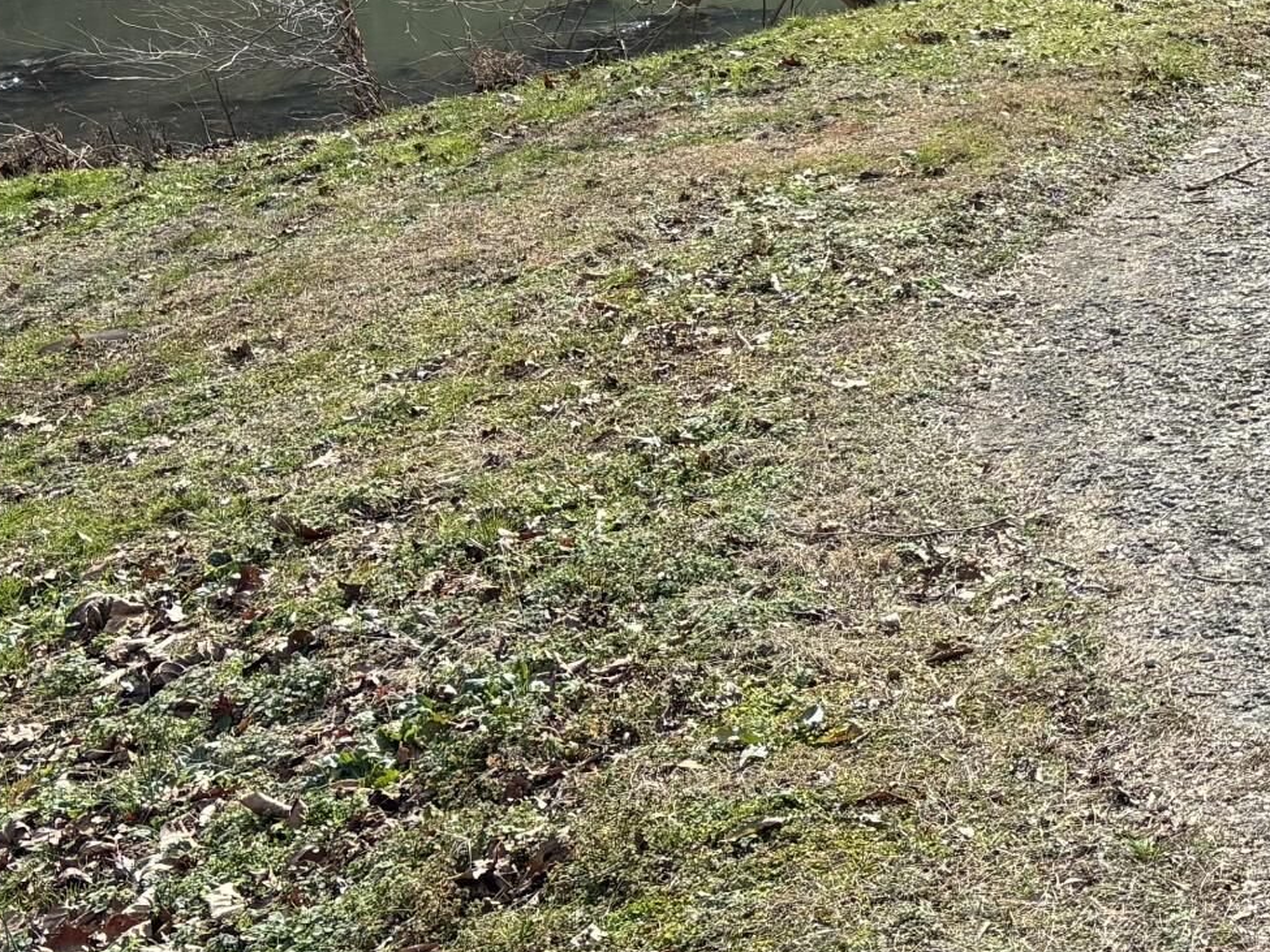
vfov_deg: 17.8
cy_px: -69
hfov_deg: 22.3
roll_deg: +1.9
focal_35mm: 80
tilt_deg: -14.3
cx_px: 1581
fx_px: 2935
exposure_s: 1/1783
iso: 50
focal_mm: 5.96
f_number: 1.6
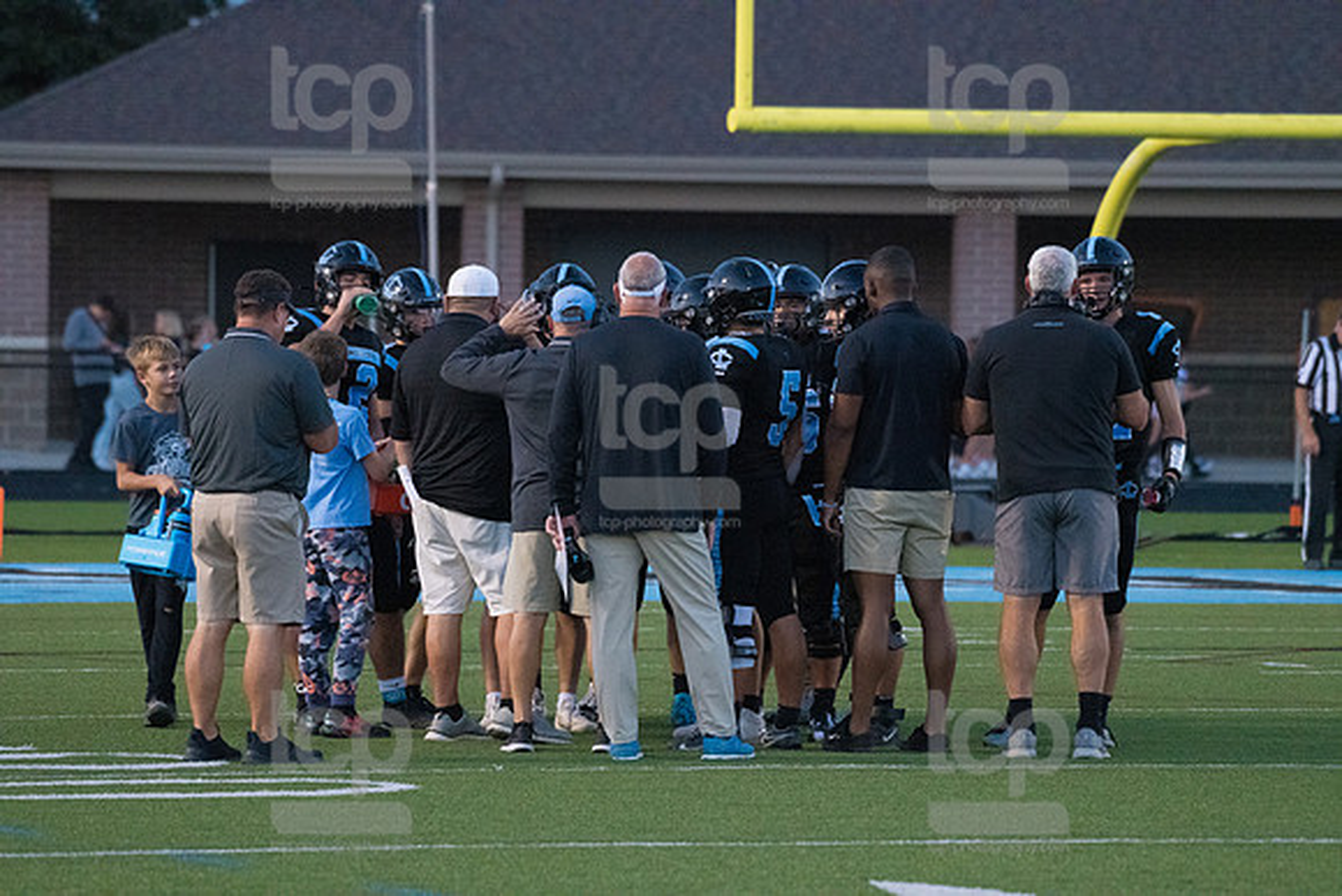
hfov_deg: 7.6
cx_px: 671
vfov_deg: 5.1
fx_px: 10067
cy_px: 448
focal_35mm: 270
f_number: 5.6
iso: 6400
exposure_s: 1/2000
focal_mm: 270
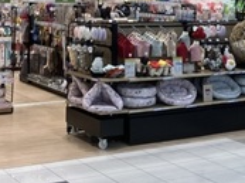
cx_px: 101
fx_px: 572
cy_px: -78
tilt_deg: +7.2
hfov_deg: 24.1
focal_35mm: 81
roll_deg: -0.9
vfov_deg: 16.7
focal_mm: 3.99
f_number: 1.8
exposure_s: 1/120
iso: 50
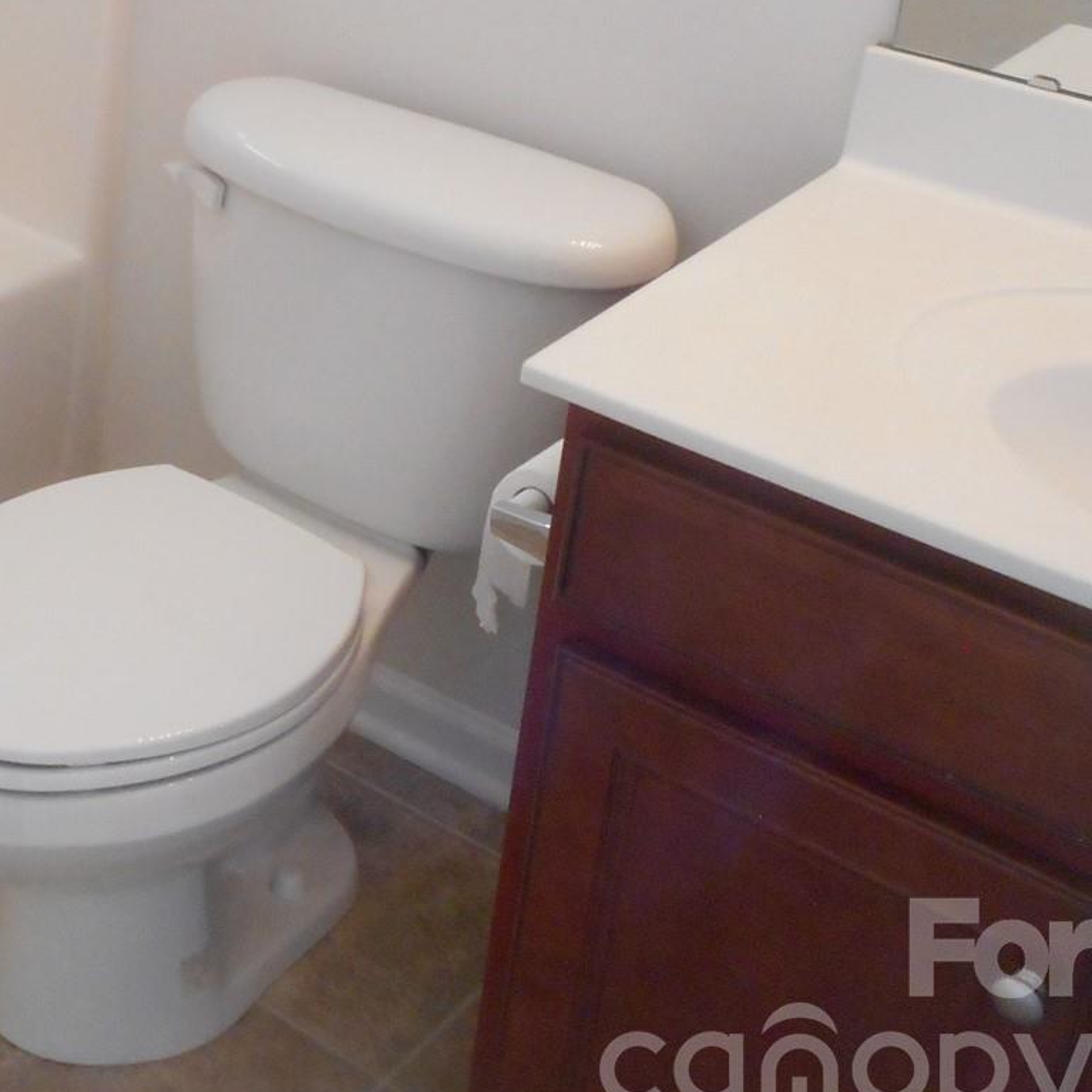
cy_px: 84
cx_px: -1
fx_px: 2106
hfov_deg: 27.4
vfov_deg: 27.9
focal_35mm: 59
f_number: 3.7
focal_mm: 4.5
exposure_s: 1/30
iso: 320
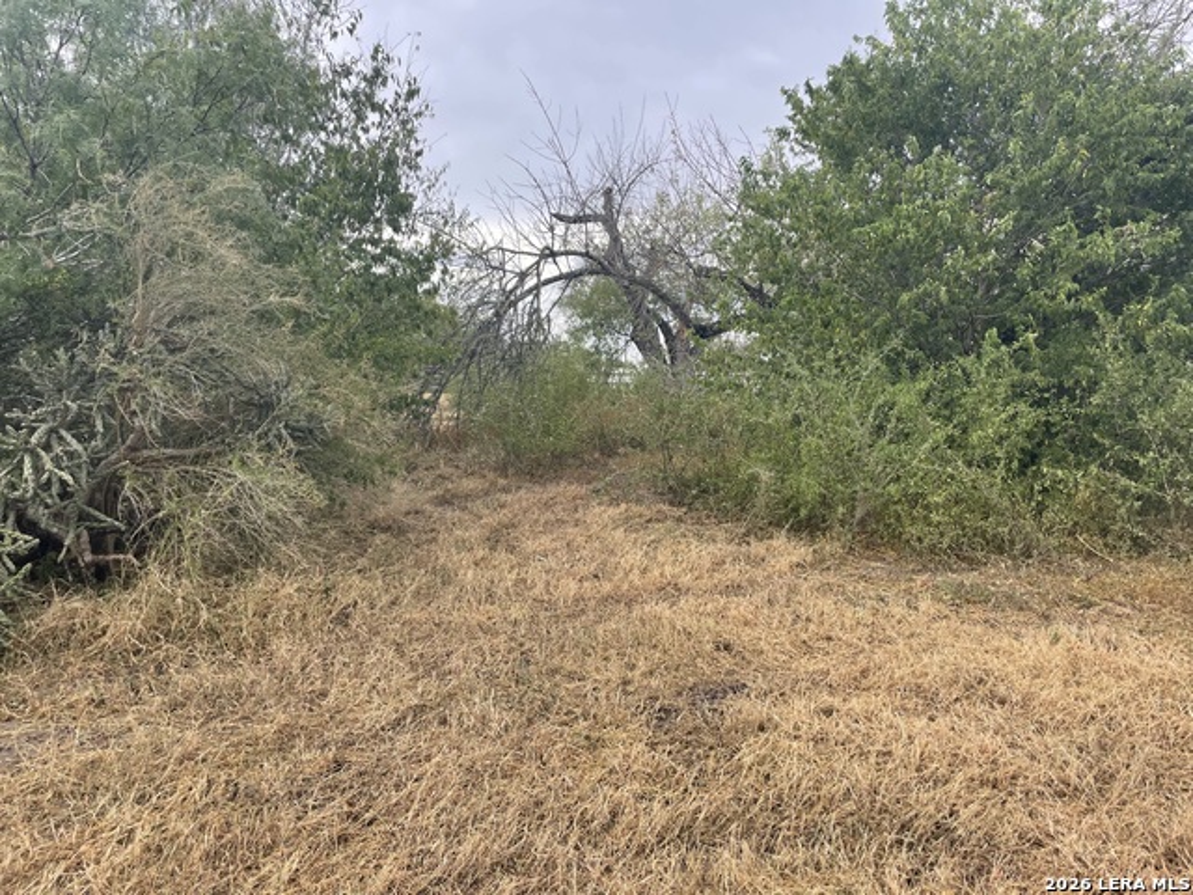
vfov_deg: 53.1
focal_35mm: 26
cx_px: 596
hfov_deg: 67.3
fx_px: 896
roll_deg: -1.5
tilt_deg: -5.4
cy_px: 448
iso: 32
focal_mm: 4.2
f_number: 1.6
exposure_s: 1/456
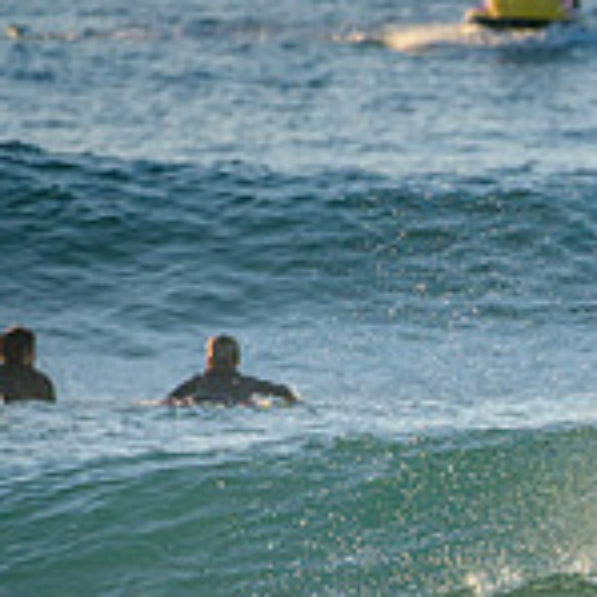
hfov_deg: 1.1
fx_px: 32390
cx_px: 881
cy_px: 719
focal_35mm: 1660
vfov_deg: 1.1
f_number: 5.6
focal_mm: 500
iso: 450
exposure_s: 1/2000
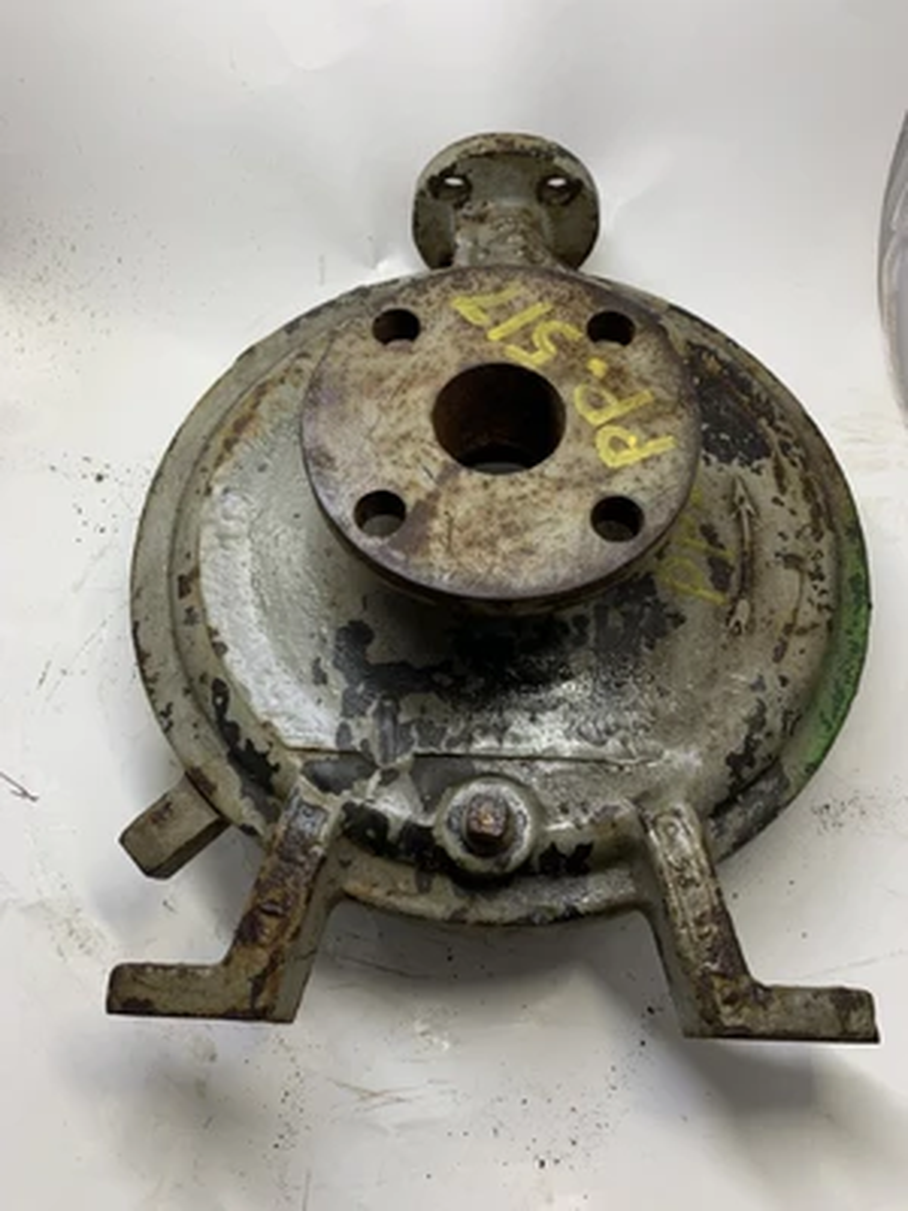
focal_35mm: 26
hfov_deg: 53.1
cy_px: 606
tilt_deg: -63.9
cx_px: 454
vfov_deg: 67.3
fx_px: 909
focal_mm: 4.25
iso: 32
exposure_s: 1/121
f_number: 1.8
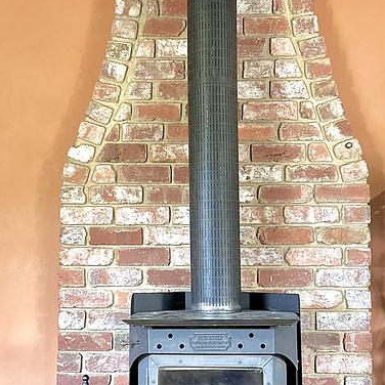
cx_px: 217
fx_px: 478
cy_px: 211
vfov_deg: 43.8
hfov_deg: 43.8
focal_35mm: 38
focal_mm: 5.7
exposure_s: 1/50
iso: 400
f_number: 1.5
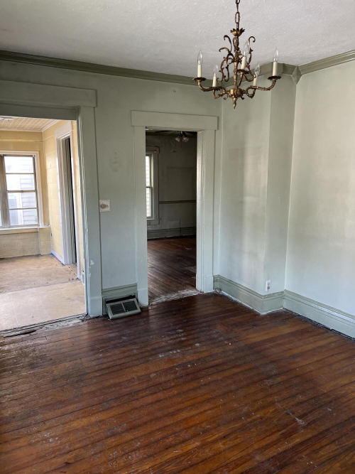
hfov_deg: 53.0
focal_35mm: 26
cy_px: 237
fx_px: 356
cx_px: 178
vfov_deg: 67.3
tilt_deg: -10.5
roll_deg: +0.0
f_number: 1.5
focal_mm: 5.7
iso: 125
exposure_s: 1/107
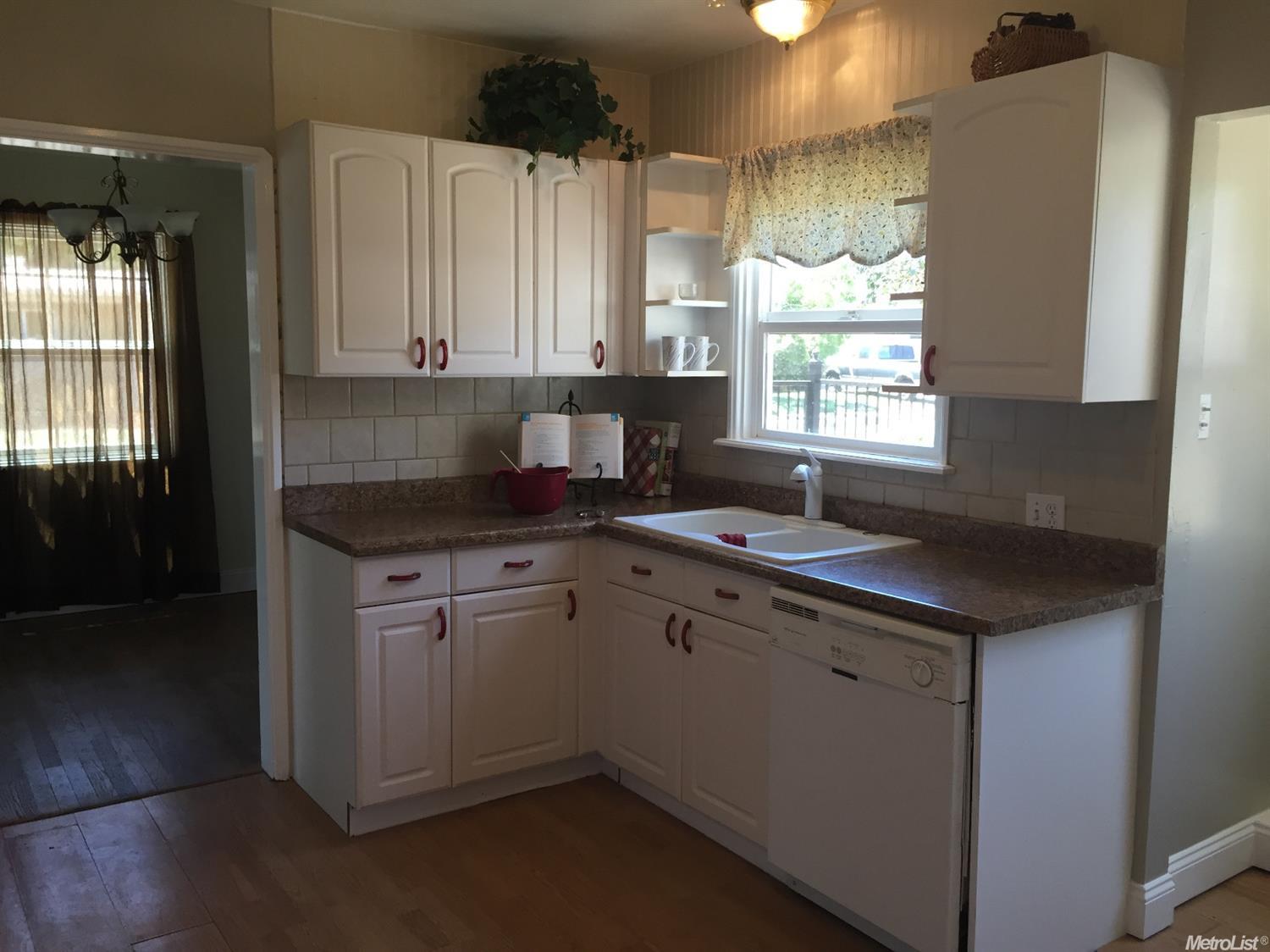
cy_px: 476
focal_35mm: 29
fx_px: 1064
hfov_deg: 61.7
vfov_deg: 48.2
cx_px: 635
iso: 40
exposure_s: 1/40
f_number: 2.2
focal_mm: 4.15
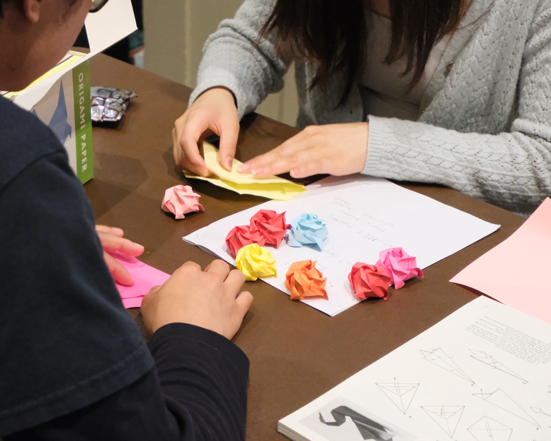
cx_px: 228
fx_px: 1256
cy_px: 220
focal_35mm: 77
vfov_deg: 19.9
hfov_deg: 24.7
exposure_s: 1/30
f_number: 5.6
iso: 12800
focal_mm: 45
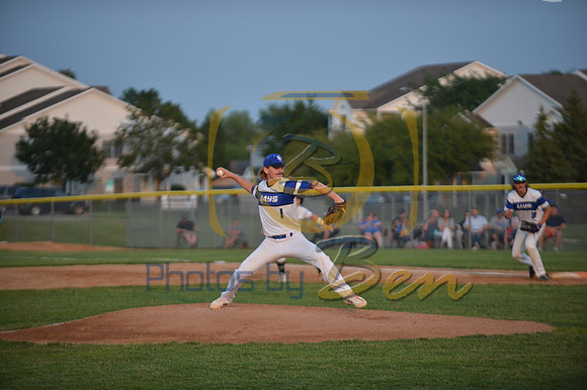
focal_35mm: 200
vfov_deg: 6.9
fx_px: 3259
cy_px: 195
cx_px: 294
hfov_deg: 10.3
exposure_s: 1/1250
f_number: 2.8
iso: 200
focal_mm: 200
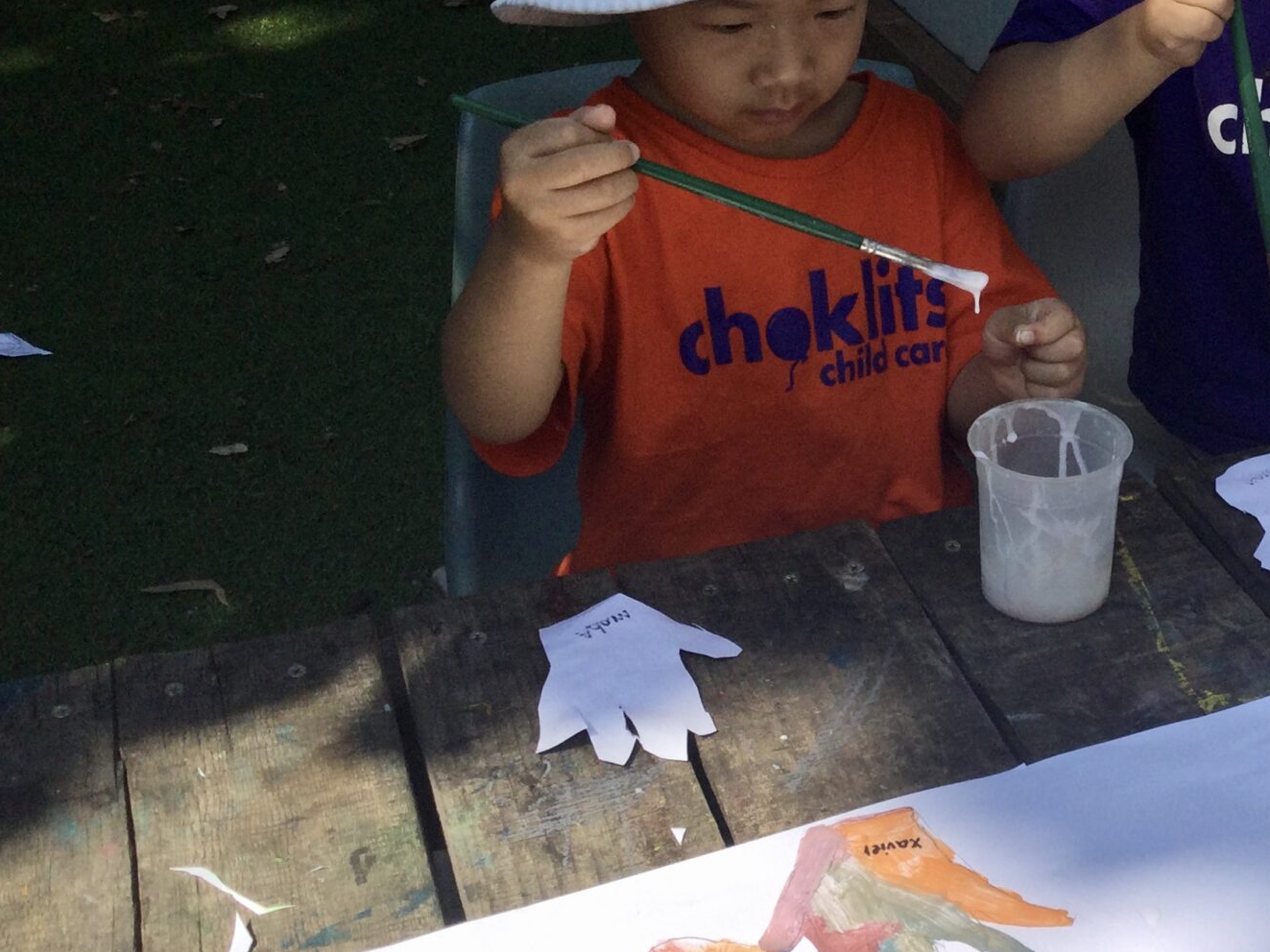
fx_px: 2201
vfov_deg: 24.4
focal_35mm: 60
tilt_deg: -35.5
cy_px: 488
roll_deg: -3.9
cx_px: 1188
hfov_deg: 30.5
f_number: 2.4
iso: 25
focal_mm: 3.3
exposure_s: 1/1181
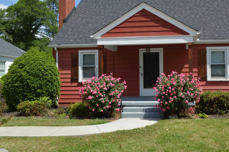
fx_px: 242
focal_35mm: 38
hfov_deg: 50.1
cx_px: 146
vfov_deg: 35.0
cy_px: 71
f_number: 8
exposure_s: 1/250
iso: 100
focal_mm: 18
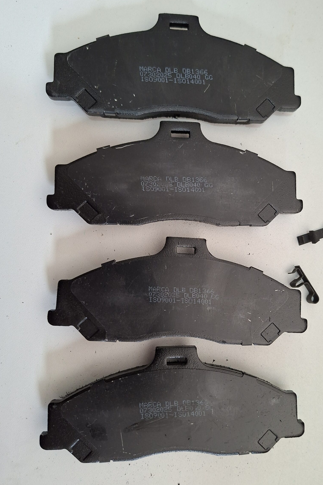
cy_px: 244
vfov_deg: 67.4
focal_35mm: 27
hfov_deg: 47.6
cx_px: 196
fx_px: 363
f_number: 1.8
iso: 320
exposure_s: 1/120
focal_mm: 5.54
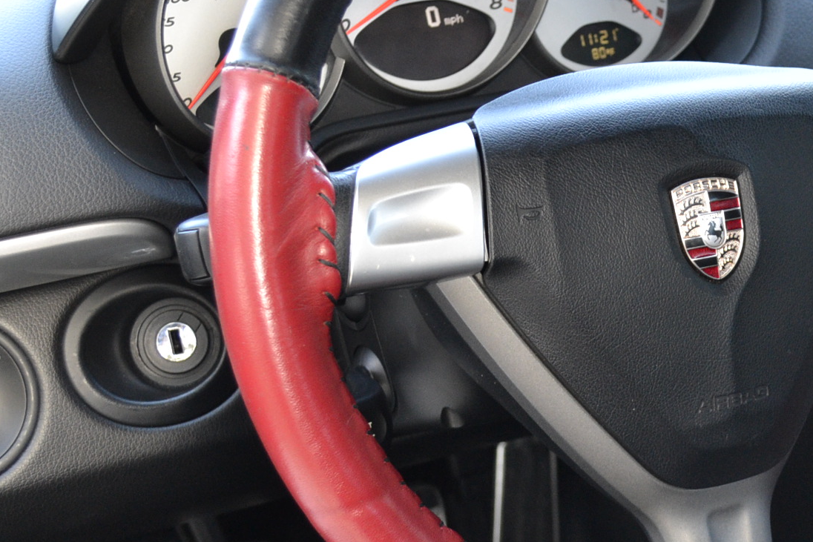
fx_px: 1852
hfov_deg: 23.7
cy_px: 288
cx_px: 814
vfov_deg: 16.7
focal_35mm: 82
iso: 1100
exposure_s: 1/60
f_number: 4.2
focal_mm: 26
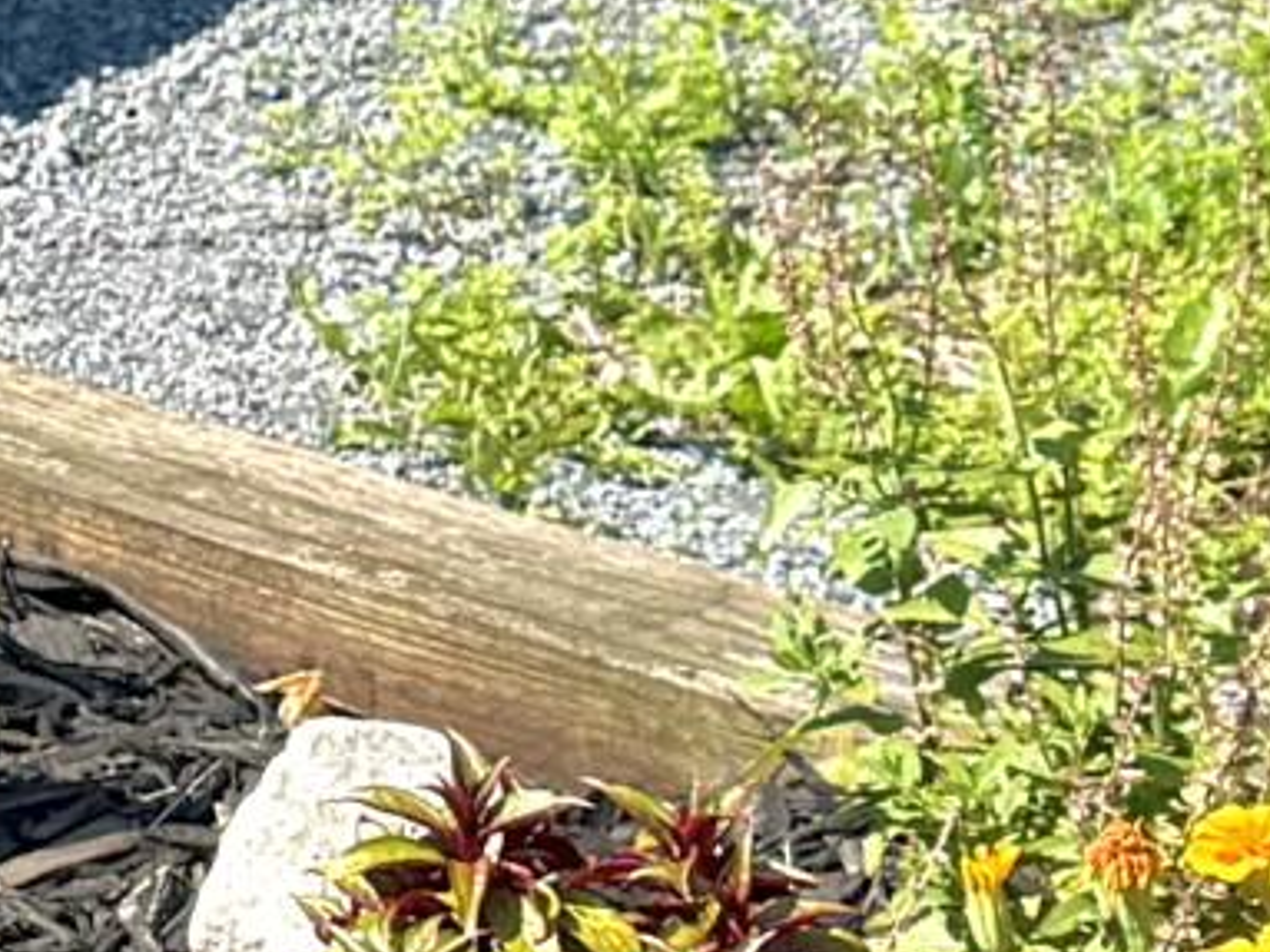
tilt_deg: -10.1
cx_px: -1907
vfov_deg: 7.7
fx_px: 6895
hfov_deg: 9.3
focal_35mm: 188
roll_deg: +0.0
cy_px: -474
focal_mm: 6.76
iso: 80
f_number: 1.78
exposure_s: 1/3021
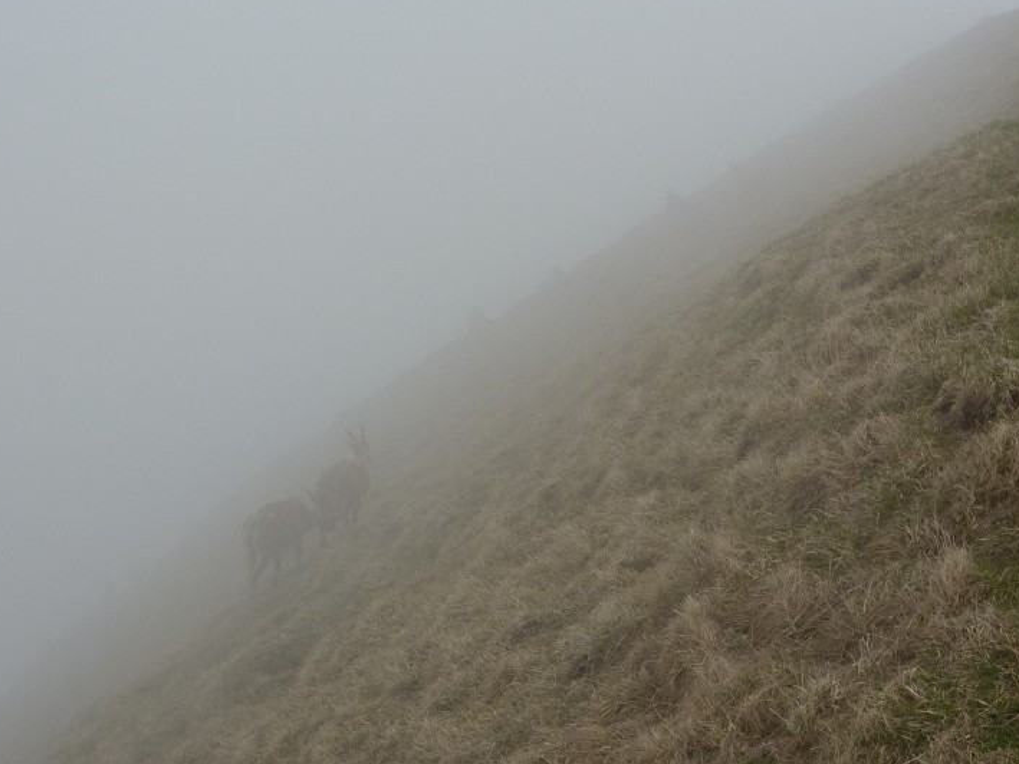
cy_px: 398
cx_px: 530
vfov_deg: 14.2
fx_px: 3062
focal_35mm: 104
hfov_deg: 18.9
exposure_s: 1/500
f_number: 5.6
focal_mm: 11.9
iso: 80
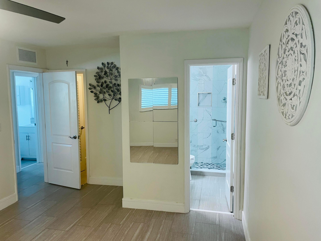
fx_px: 241
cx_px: 160
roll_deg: +0.8
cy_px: 120
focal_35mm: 26
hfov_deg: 67.3
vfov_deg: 53.1
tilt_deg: -6.4
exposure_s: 1/60
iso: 125
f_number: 1.6
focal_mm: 4.2
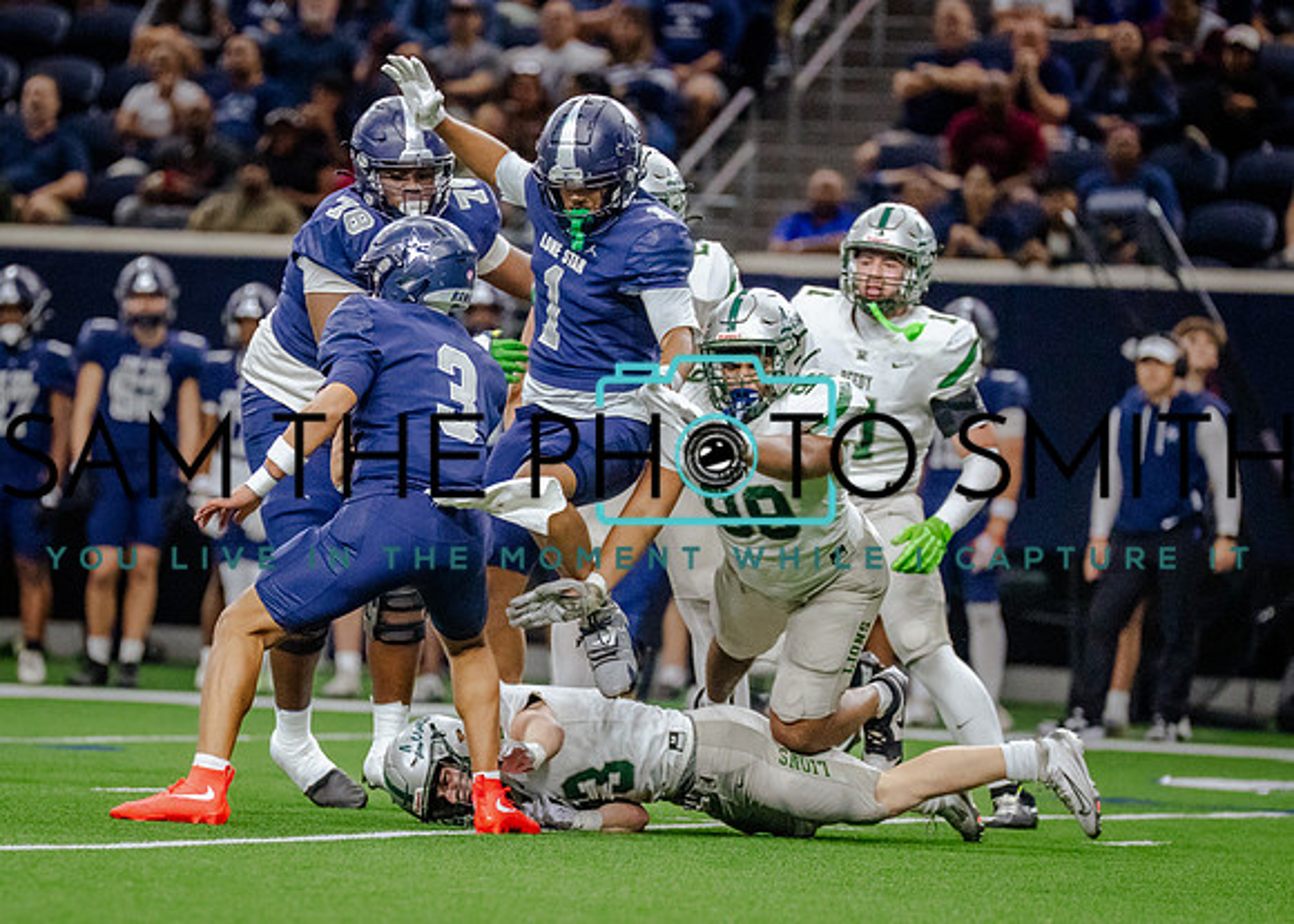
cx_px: 454
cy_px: 514
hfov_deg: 5.6
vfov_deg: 4.0
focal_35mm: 362
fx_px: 13296
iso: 3200
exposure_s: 1/1250
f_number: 2.8
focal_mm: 200
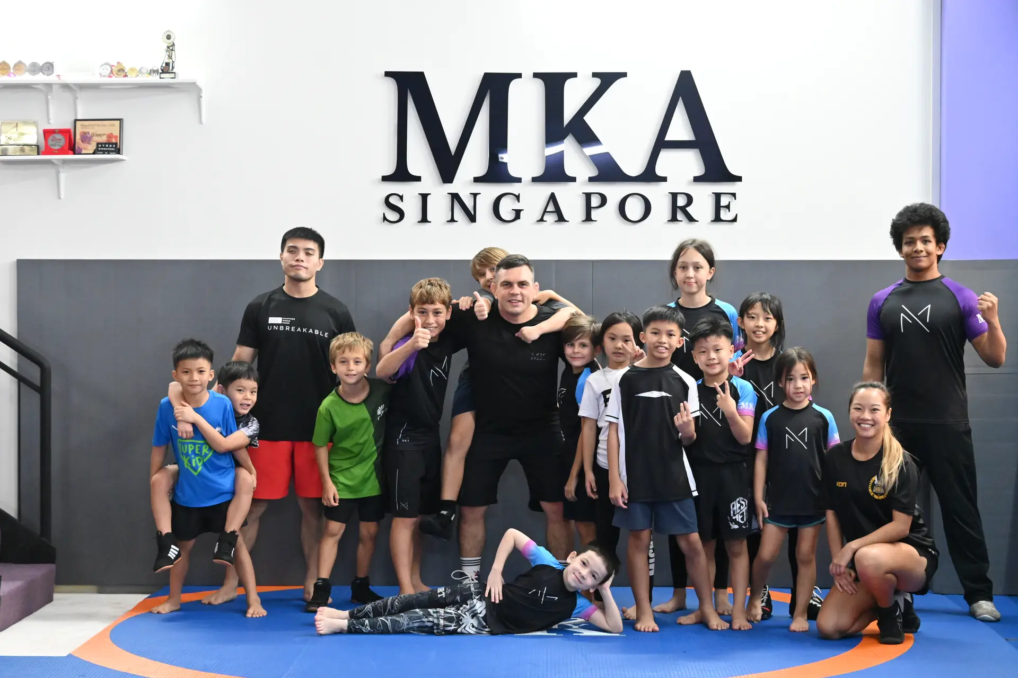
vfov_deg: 18.2
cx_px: 509
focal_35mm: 75
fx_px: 2121
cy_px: 339
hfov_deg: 27.0
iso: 6400
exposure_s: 1/50
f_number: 6.3
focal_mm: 50
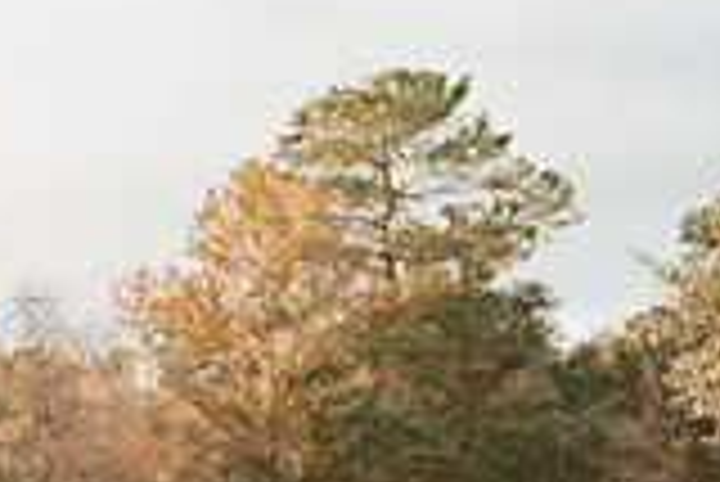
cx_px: -410
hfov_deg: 14.8
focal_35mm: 127
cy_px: 232
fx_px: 2542
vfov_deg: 10.8
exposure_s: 1/1600
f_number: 4
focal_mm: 35
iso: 320
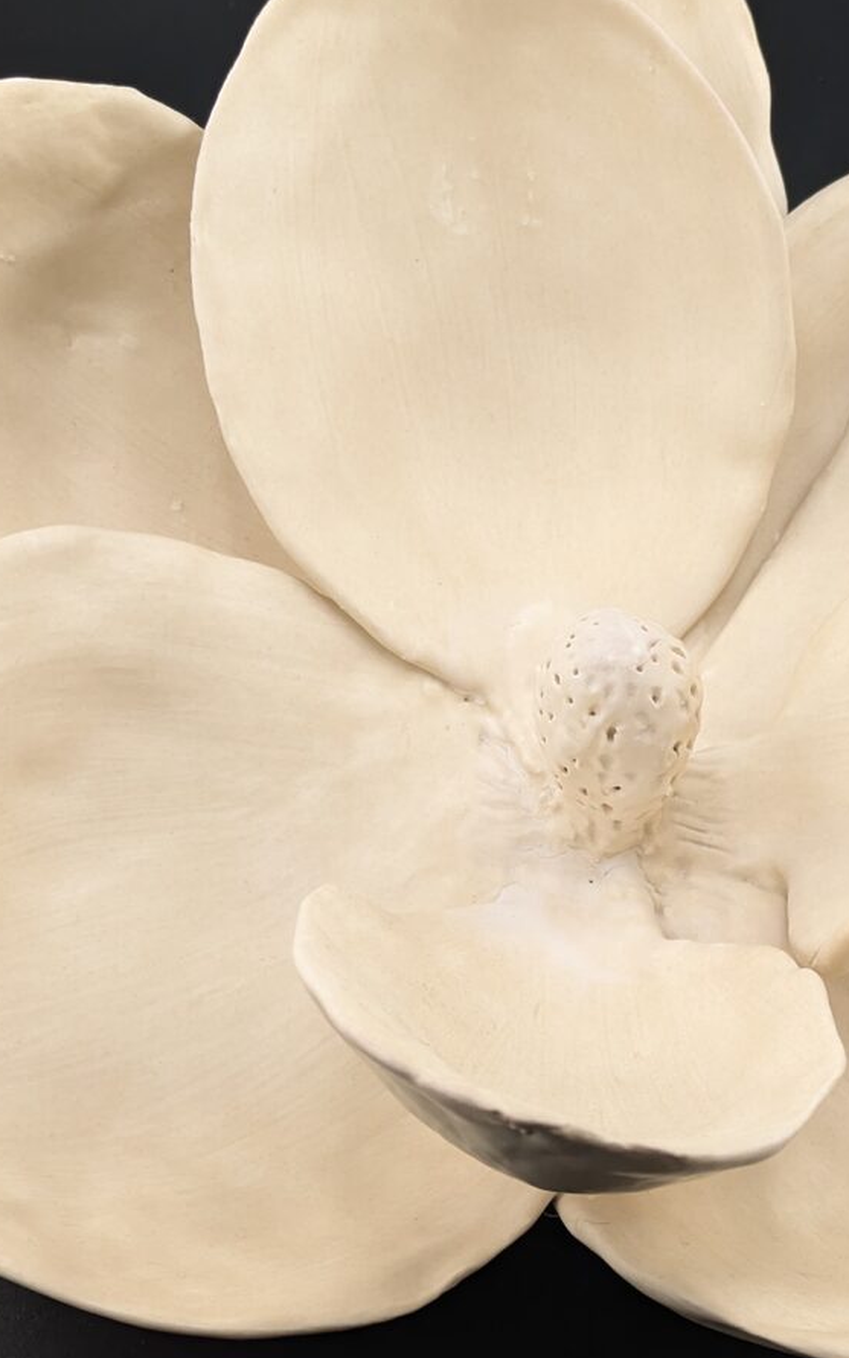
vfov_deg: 24.4
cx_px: 607
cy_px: 621
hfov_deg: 15.3
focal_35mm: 85
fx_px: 3146
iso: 89
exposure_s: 1/291
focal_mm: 5.43
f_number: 1.89
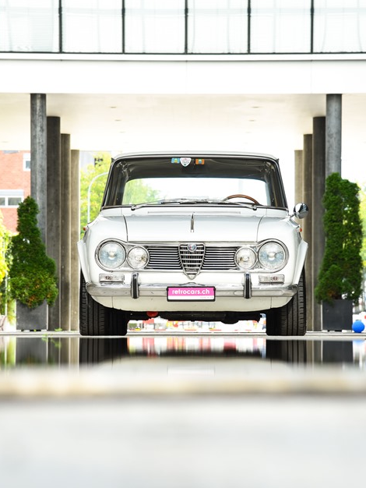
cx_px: 187
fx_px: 2254
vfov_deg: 12.3
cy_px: 242
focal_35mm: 160
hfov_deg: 9.3
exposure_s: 1/80
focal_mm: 110
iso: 320
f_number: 8
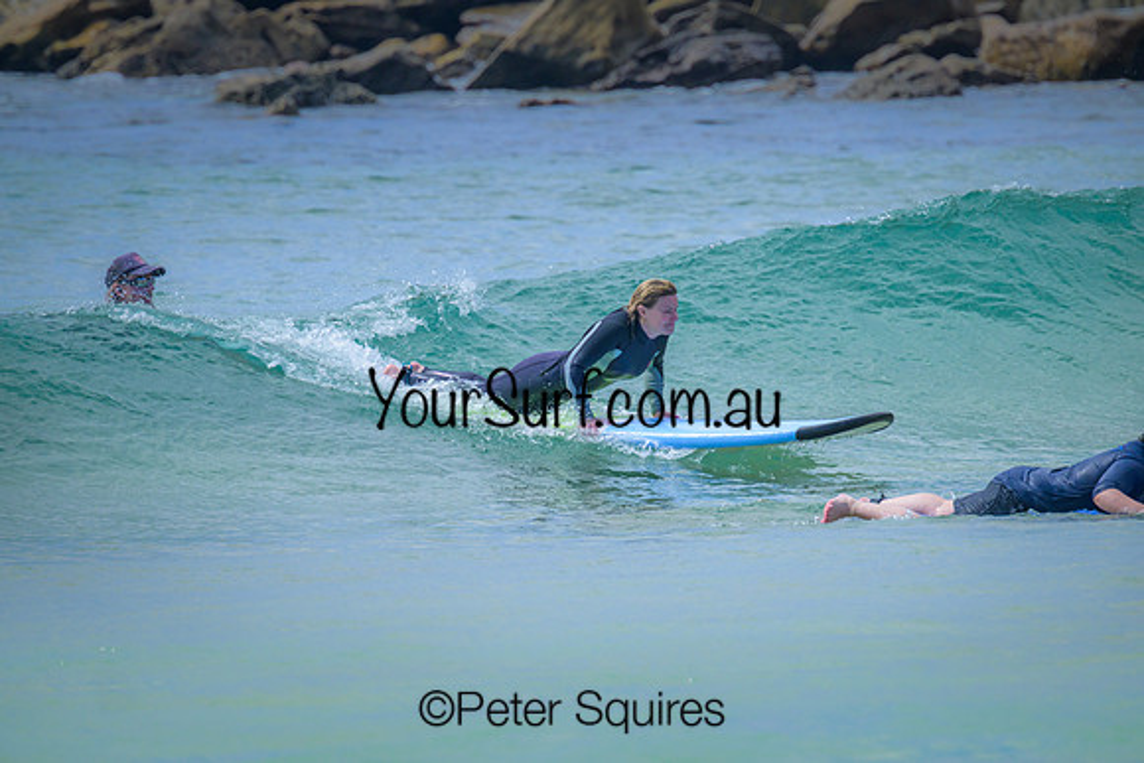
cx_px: 572
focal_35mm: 800
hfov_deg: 2.6
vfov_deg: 1.7
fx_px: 25427
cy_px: 382
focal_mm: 800
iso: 800
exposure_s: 1/2000
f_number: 11
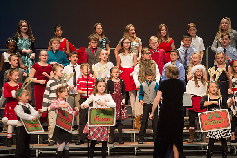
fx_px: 1317
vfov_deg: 6.9
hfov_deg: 10.3
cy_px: 79
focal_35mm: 200
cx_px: 118
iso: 2500
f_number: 2.8
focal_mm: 200
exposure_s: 1/250
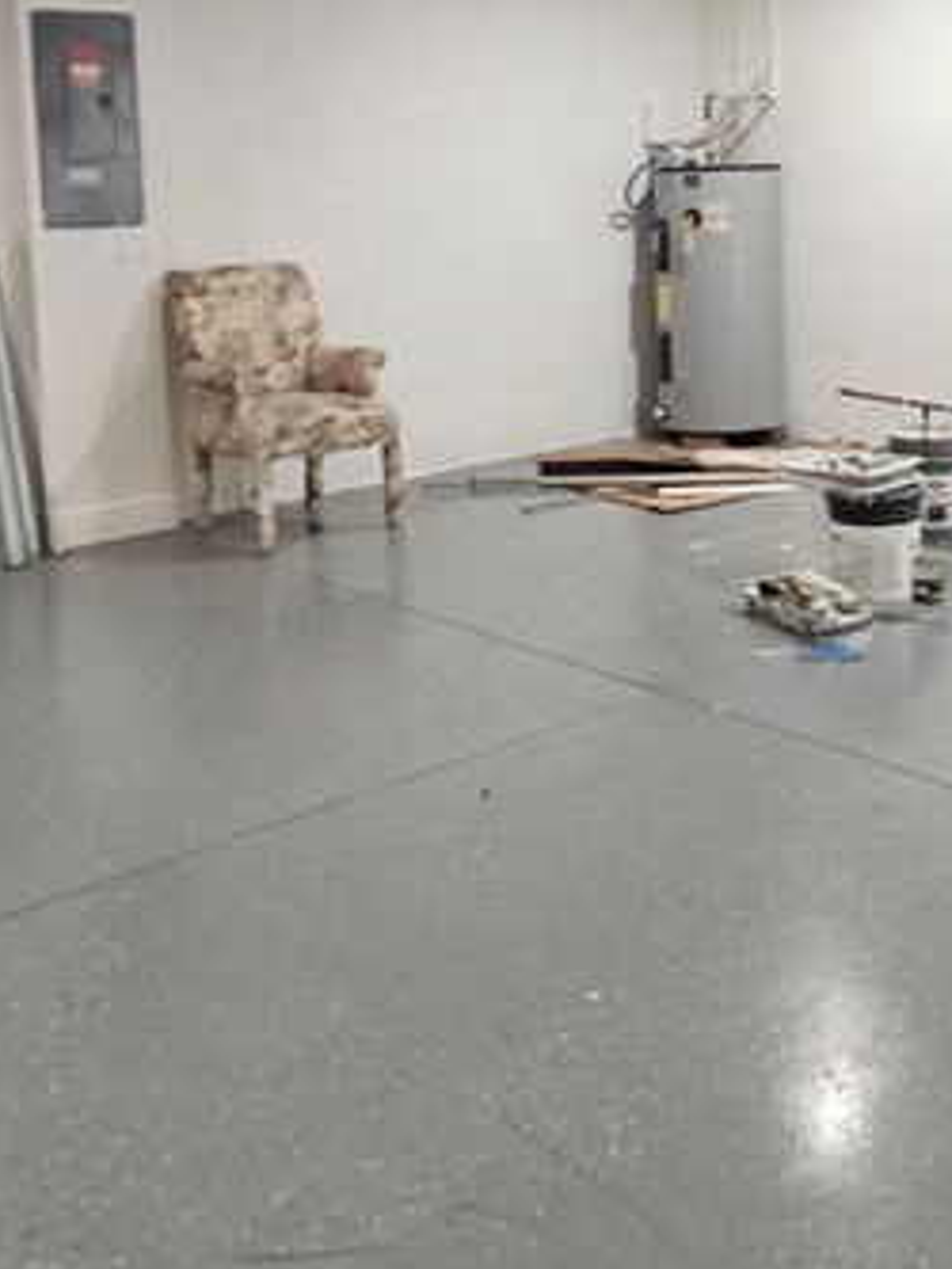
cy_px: 362
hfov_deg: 35.7
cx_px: 628
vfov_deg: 45.6
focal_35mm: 40
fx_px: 1466
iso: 320
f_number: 2.2
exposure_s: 1/30
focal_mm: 2.2
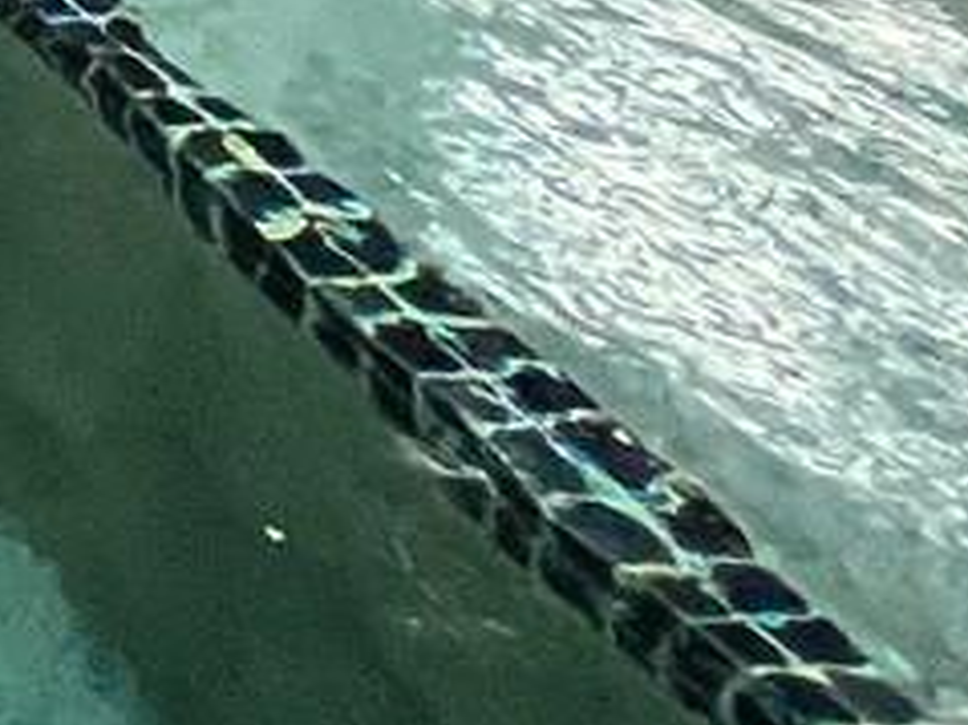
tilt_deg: -1.9
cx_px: -1819
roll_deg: -2.2
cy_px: -1474
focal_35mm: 87
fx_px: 2432
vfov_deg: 10.9
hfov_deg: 12.1
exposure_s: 1/99
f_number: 1.8
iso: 160
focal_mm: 1.57
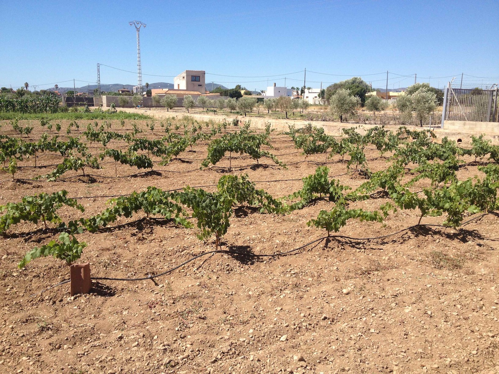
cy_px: 187
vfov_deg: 40.7
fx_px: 505
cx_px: 250
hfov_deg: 52.6
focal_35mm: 35
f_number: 2.4
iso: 50
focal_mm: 4.28
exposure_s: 1/1727
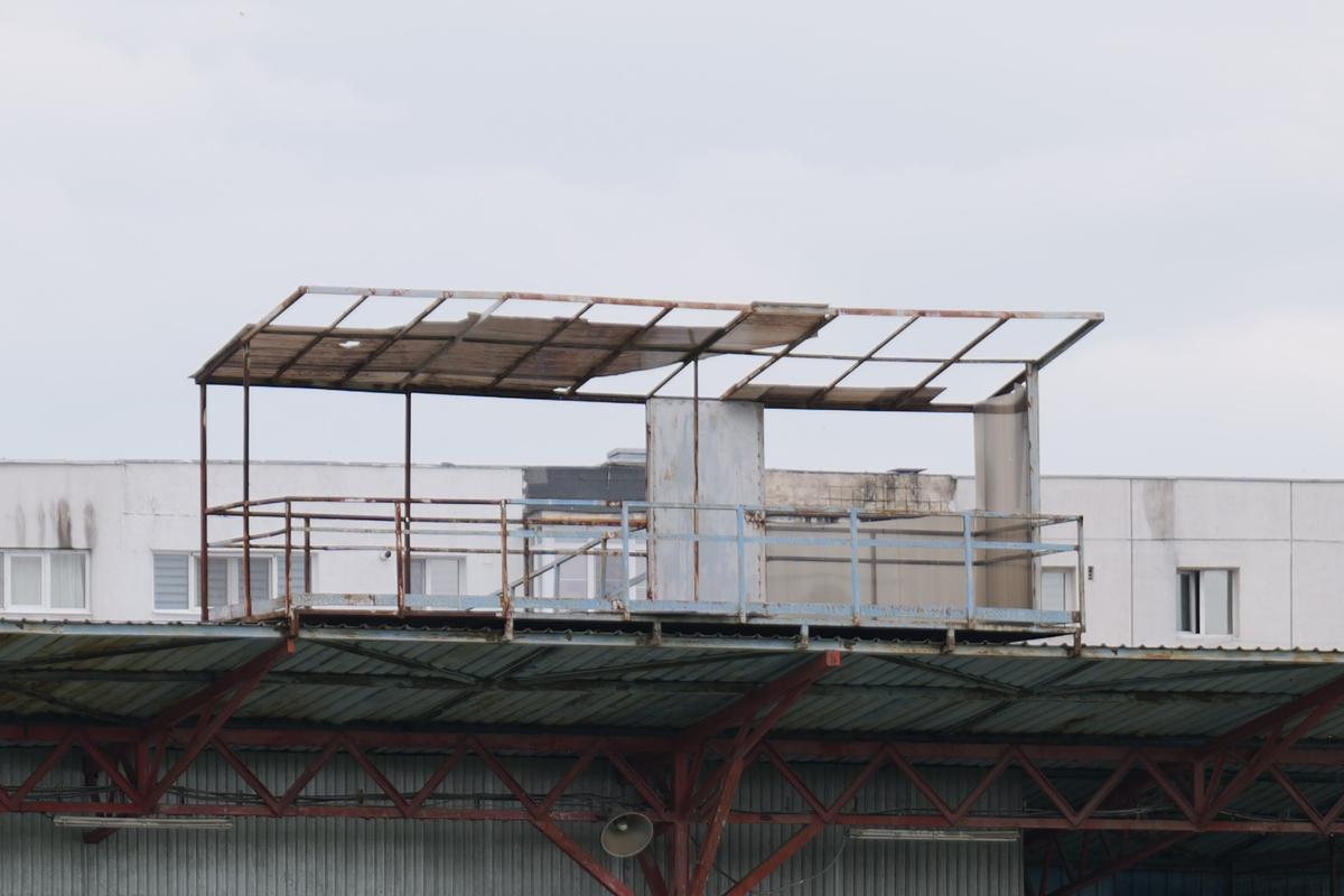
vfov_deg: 13.0
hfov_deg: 19.5
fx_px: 3920
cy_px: 448
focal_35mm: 105
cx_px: 672
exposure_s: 1/1000
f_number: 4
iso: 125
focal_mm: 105
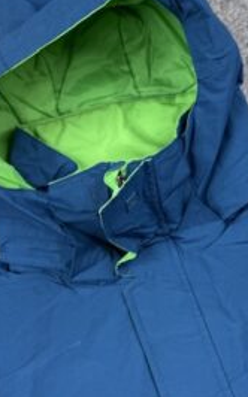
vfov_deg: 39.4
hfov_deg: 25.2
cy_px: 240
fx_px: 552
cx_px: 164
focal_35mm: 51
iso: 50
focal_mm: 6.76
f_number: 1.78
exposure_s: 1/121
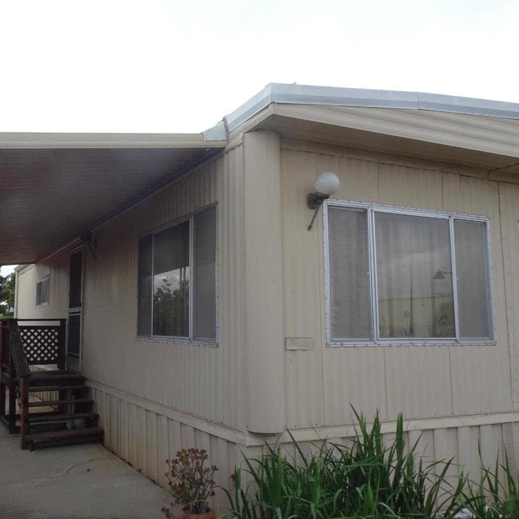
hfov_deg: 51.2
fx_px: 526
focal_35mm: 31
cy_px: 270
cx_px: 157
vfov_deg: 52.5
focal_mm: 4.1
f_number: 3.5
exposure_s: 1/250
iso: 80
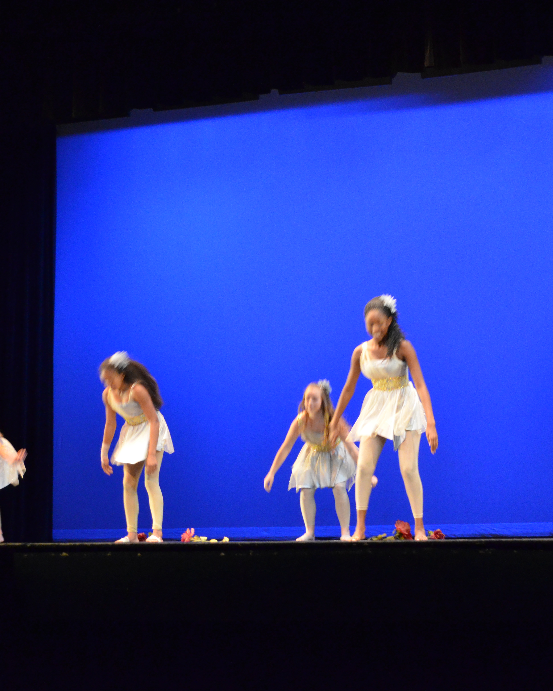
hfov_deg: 20.2
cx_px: 293
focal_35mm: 76
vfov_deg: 25.1
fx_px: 1555
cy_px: 334
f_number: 5
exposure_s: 1/30
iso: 3200
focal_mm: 34
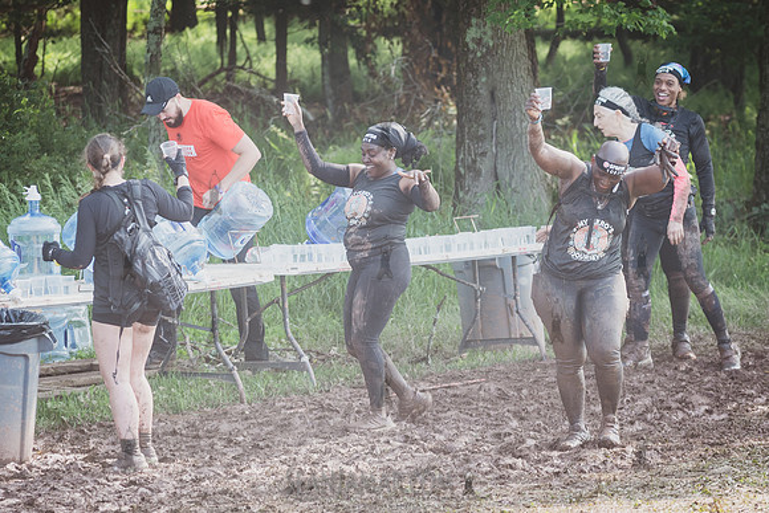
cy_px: 265
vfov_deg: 6.5
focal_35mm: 210
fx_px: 4484
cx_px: 514
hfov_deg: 9.8
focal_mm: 135
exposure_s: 1/250
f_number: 4.5
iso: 250
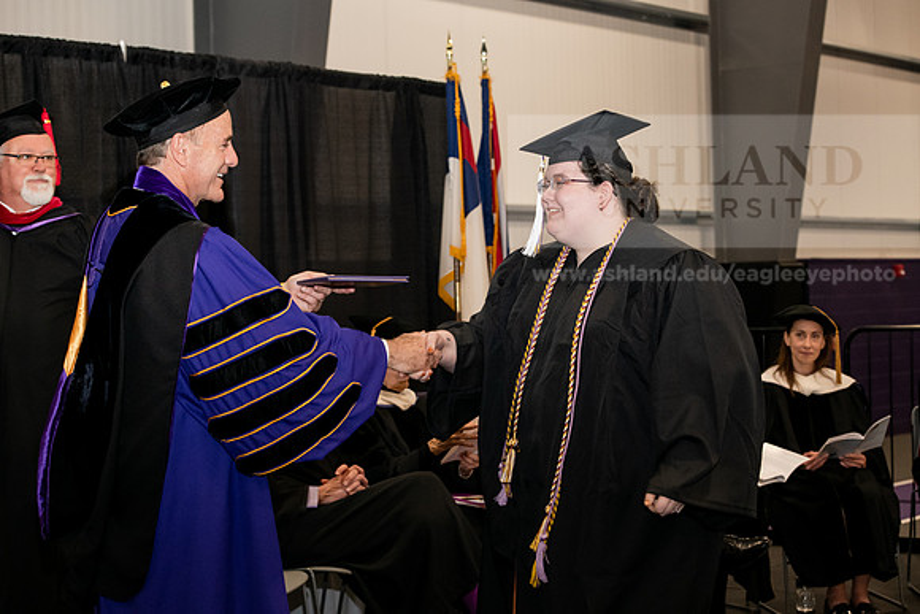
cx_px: 460
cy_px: 307
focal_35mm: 70
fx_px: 1789
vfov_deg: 19.5
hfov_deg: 28.8
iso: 2000
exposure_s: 1/200
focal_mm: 70
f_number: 5.6
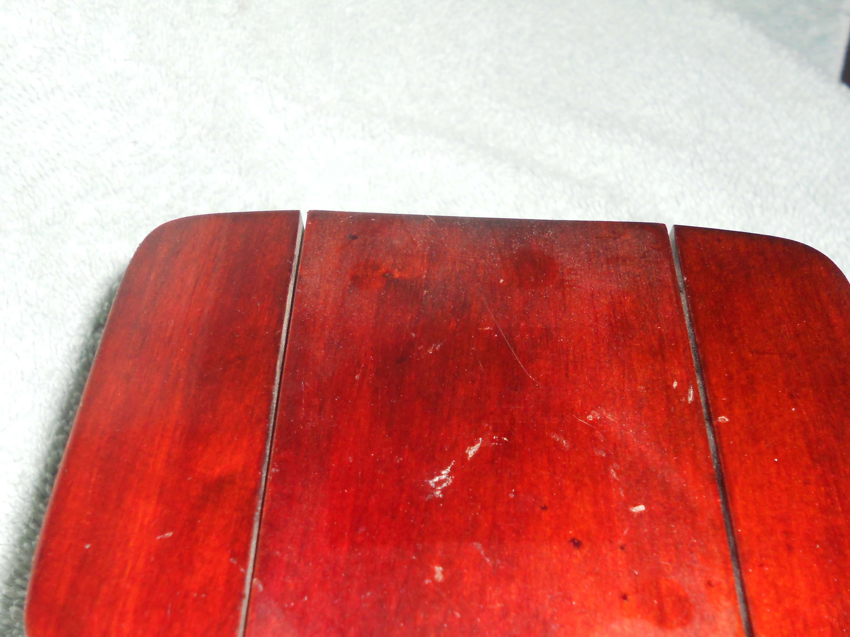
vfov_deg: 34.1
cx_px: 441
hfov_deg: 44.8
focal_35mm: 42
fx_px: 1031
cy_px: 417
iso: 200
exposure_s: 1/25
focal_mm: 5.8
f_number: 8.8
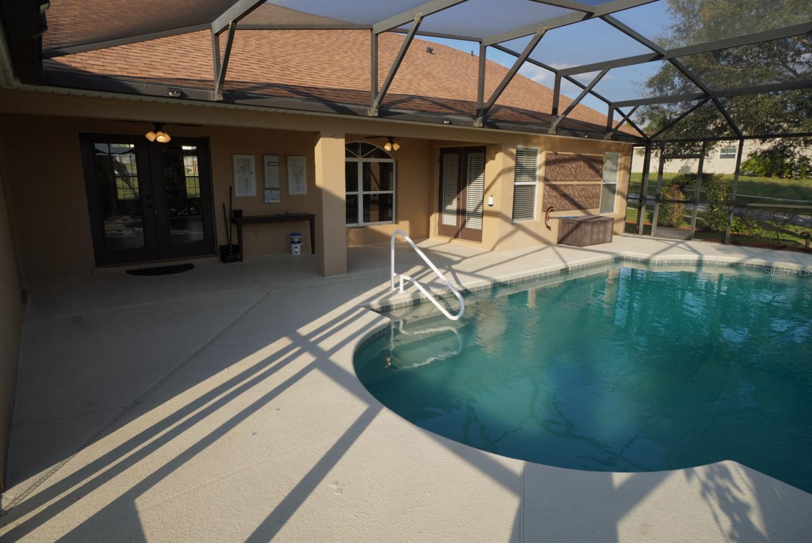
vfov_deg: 63.3
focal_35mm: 20
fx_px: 440
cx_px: 406
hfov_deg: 85.4
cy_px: 272
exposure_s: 1/160
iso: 125
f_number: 9
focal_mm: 13
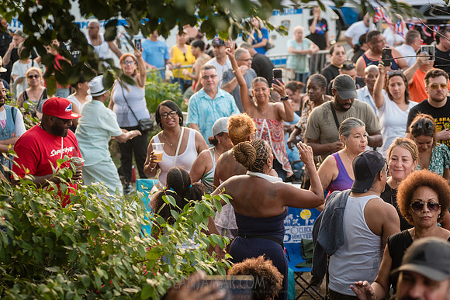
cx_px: 225
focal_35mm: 92
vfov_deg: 14.9
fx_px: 1150
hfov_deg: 22.1
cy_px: 150
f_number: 4
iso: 2000
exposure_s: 1/250
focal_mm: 92
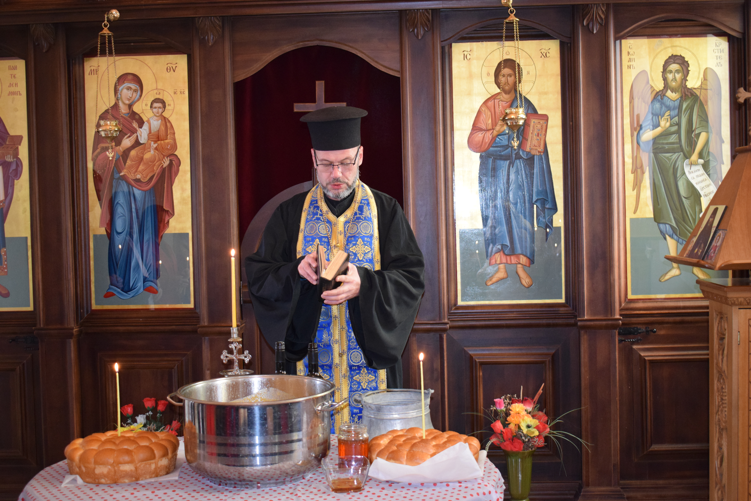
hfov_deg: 42.3
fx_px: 970
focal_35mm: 46
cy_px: 250
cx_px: 376
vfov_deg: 28.9
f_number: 4.2
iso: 2200
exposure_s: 1/60
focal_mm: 31
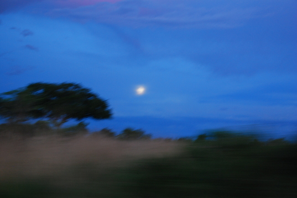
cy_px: 99
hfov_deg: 30.5
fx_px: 545
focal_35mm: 66
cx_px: 148
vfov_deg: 20.7
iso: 500
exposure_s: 1/13
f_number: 4.8
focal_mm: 44
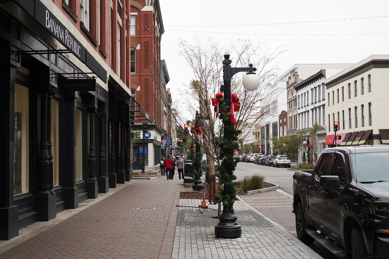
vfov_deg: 27.5
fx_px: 530
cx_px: 194
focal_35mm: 49
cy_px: 130
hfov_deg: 40.3
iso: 400
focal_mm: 49
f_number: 9
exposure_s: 1/100
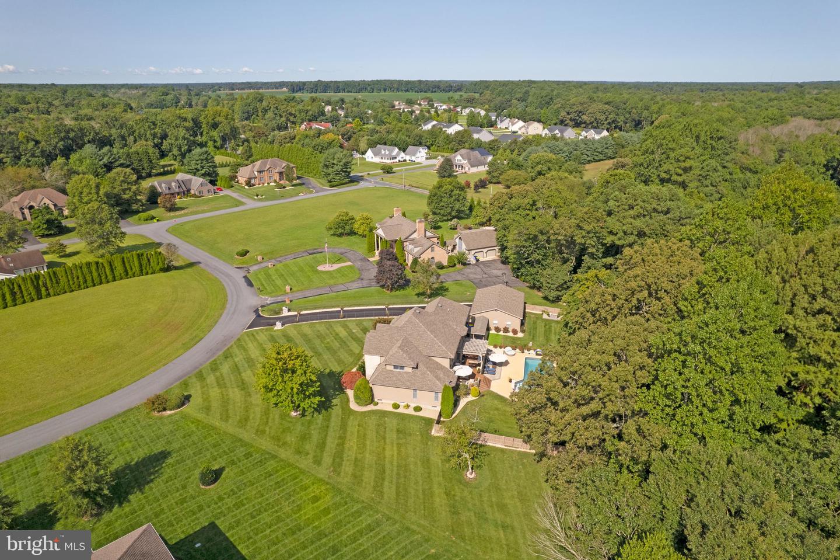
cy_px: 280
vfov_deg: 57.2
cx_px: 420
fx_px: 513
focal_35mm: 22
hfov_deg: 78.6
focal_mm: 8.38
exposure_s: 1/730
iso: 110
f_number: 2.8
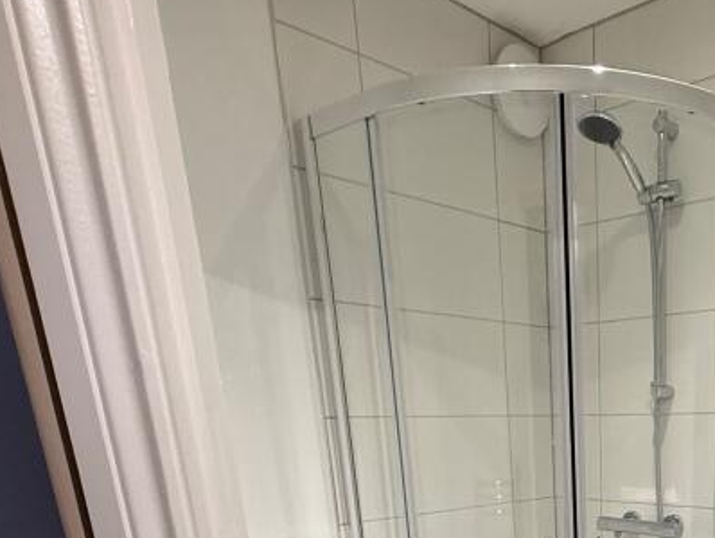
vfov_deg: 32.0
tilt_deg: -18.2
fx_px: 744
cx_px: 622
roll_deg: +0.5
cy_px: 666
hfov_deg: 47.0
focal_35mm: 36
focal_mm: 2.22
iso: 160
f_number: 2.2
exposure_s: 1/100
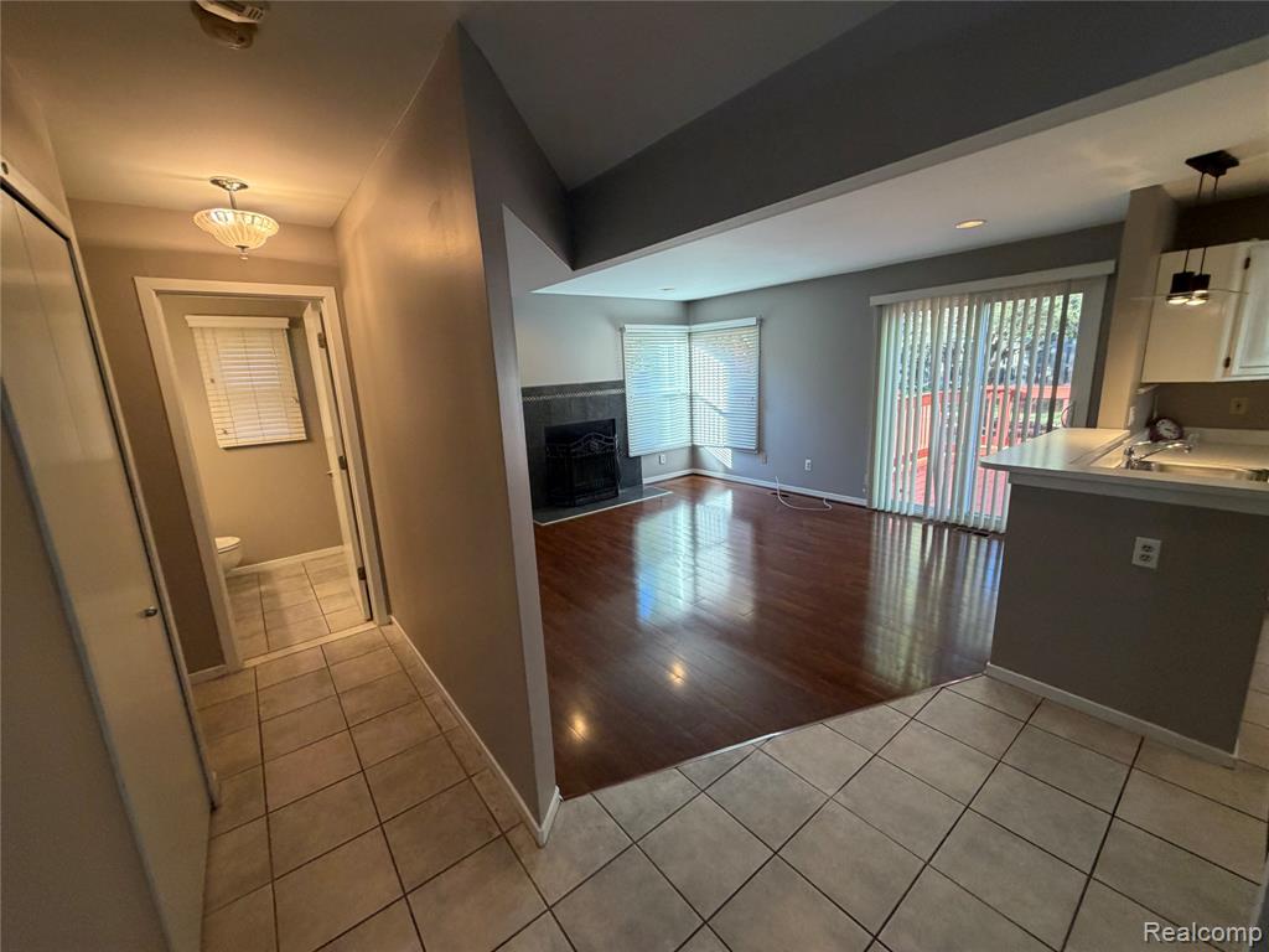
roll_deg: +2.5
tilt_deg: -12.2
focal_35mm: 14
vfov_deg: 85.7
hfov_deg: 102.1
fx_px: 513
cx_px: 634
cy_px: 476
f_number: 2.2
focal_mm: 2.22
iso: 250
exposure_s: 1/120
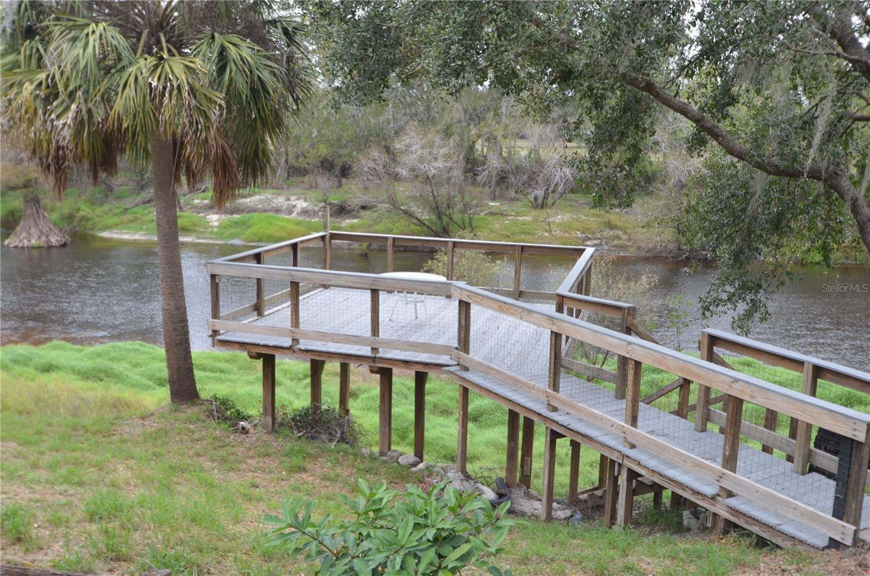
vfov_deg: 36.7
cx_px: 435
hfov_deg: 53.2
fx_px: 868
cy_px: 288
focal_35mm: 36
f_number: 5.6
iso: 250
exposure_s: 1/125
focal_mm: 24
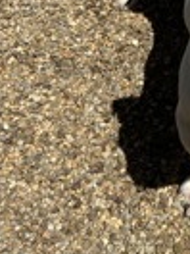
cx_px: 295
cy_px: -12
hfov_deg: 16.1
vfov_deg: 22.5
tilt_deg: -42.1
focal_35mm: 83
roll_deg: -0.5
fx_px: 607
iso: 50
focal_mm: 5.7
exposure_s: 1/8696
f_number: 1.5
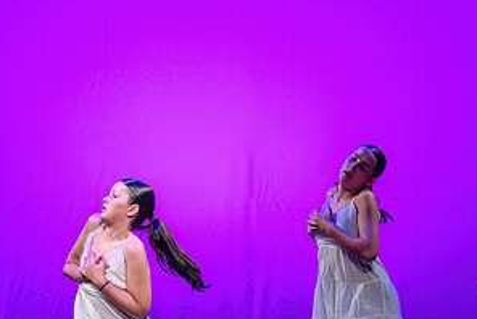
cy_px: 248
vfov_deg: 4.7
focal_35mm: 294
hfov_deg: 7.0
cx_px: 256
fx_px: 3899
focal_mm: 125
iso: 1600
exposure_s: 1/320
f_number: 2.8
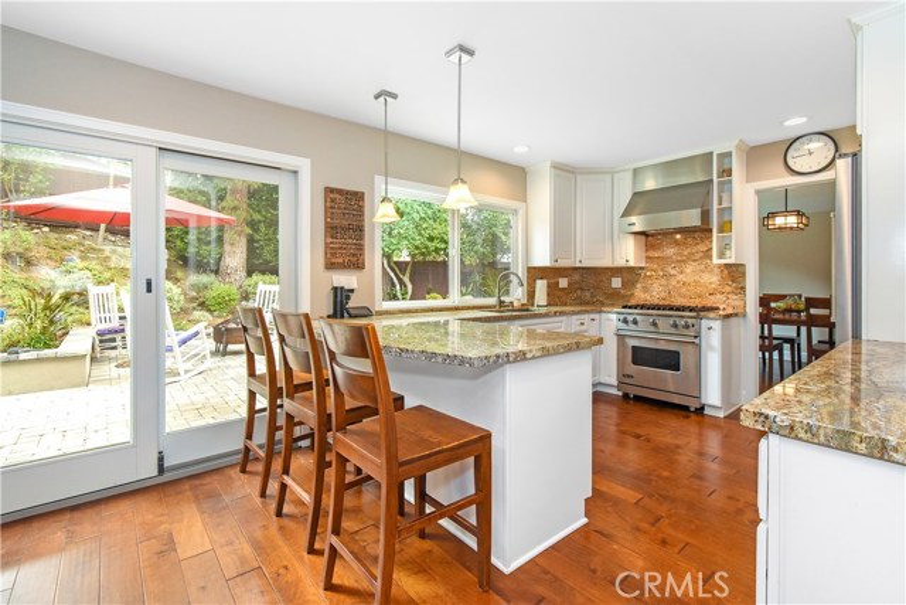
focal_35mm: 15
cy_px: 302
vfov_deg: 77.4
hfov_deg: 100.4
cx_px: 453
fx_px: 378
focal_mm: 10
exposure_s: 1/40
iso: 1000
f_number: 8
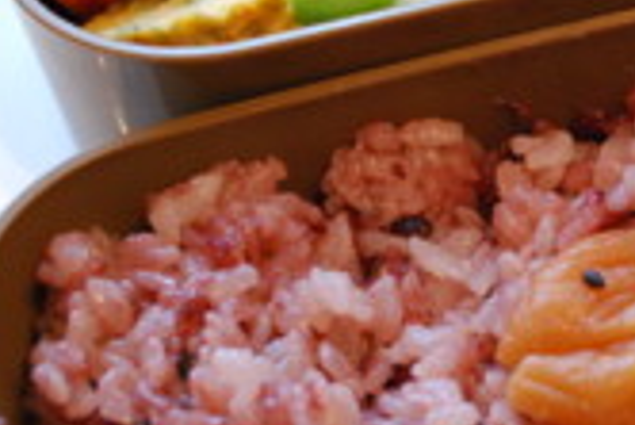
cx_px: 536
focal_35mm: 106
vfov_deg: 12.9
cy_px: 144
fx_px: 1871
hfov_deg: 19.0
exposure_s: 1/30
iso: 1100
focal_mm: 26
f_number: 4.5
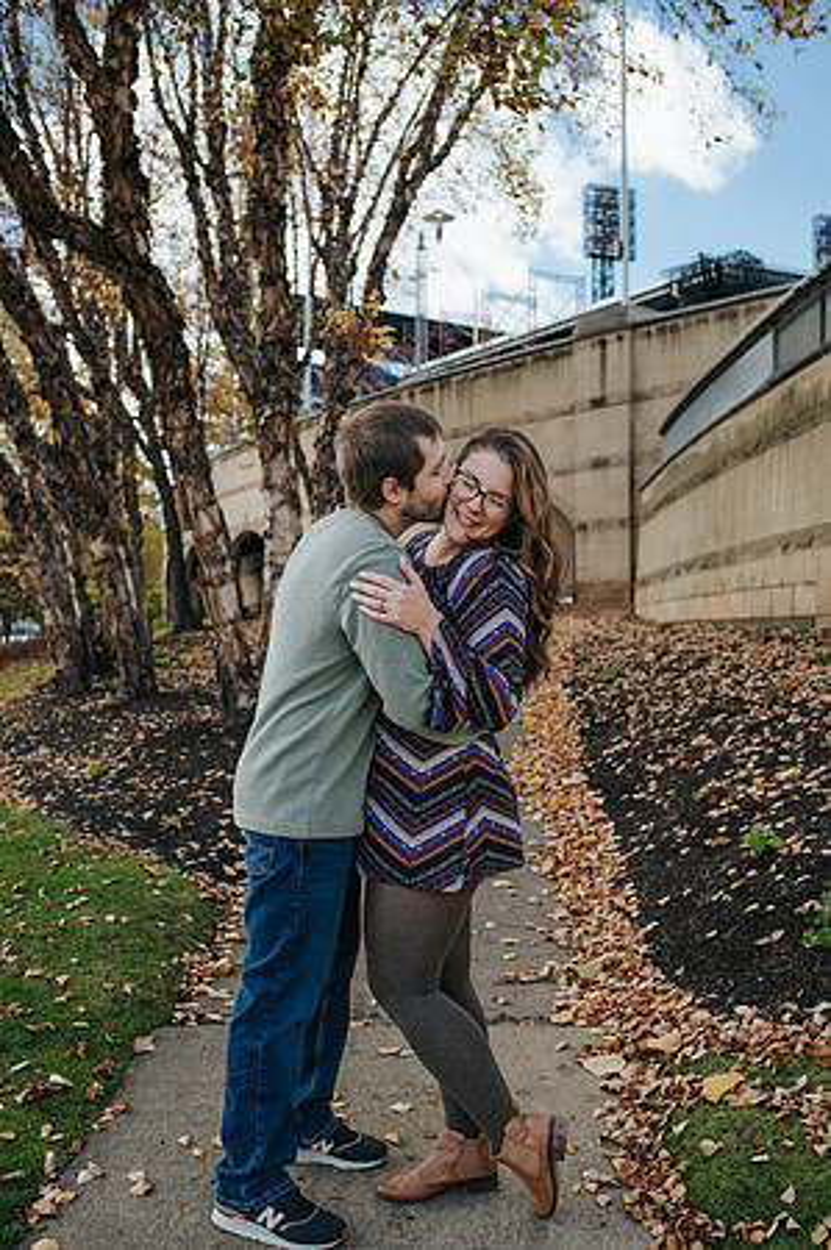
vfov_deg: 54.5
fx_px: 1215
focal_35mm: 35
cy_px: 625
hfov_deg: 37.8
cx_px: 416
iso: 220
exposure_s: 1/640
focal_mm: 35
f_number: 3.5
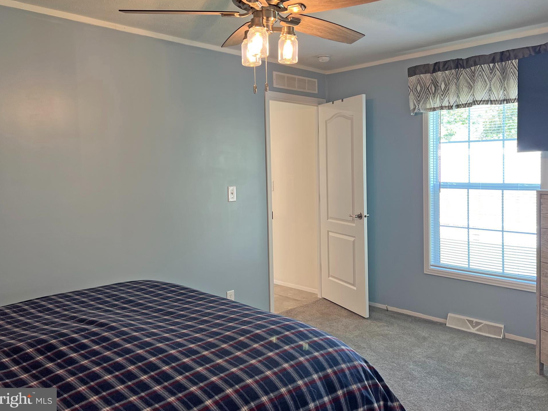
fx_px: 443
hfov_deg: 63.5
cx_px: 280
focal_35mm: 28
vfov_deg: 49.7
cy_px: 190
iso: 125
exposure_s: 1/120
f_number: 1.5
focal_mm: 5.7
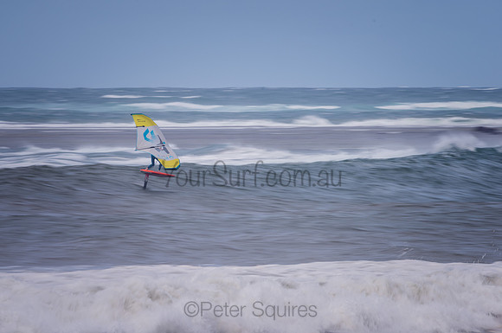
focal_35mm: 614
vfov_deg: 2.2
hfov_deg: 3.4
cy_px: 161
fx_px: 8550
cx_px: 201
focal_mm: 500
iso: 31
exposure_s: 1/20
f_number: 14
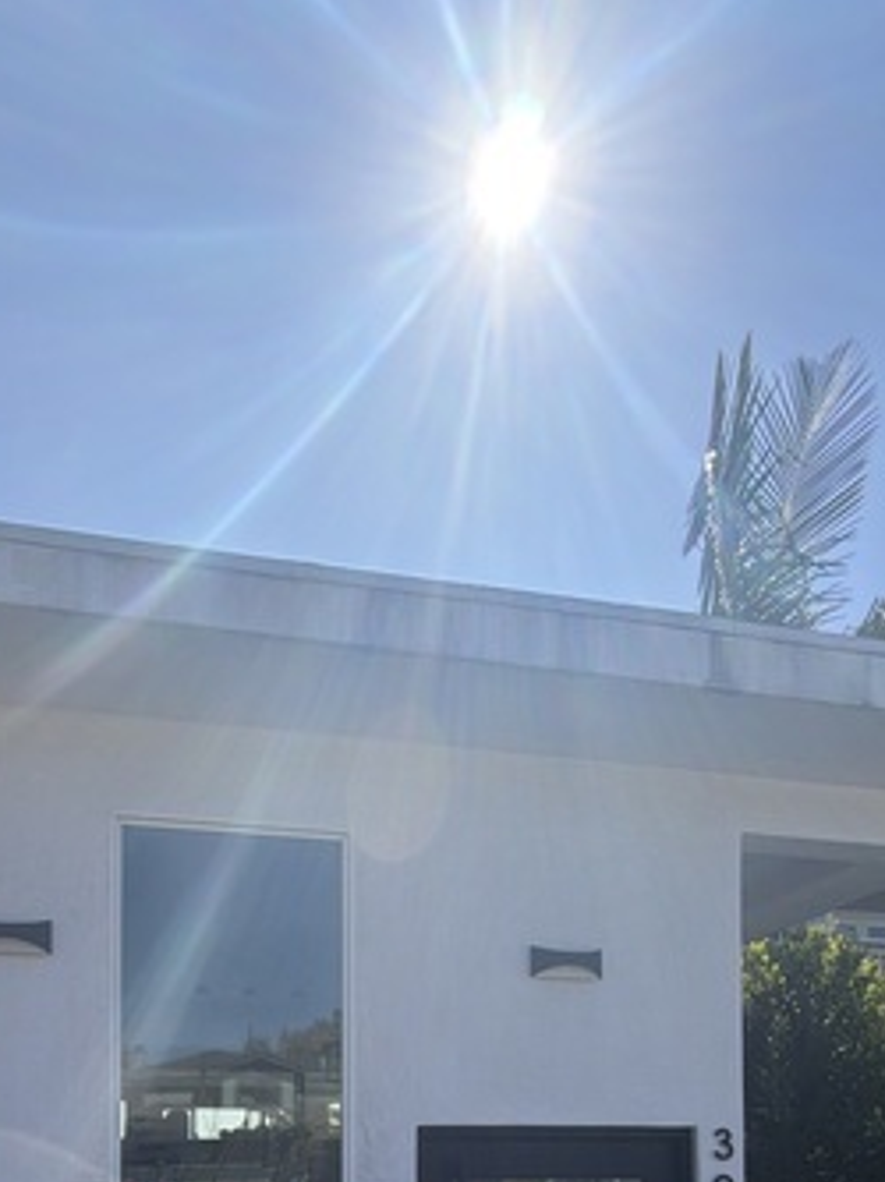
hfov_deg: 49.2
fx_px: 956
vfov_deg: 51.5
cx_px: 326
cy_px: 1170
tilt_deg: +1.1
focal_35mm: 28
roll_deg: -0.2
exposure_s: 1/1235
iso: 32
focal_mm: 2.22
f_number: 2.2
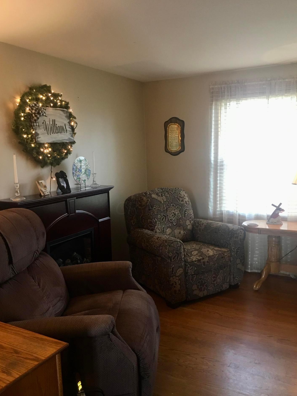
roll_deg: +1.7
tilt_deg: -9.0
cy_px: 208
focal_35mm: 31
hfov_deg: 45.4
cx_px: 148
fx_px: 355
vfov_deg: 58.3
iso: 64
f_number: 2.2
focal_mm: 4.15
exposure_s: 1/15
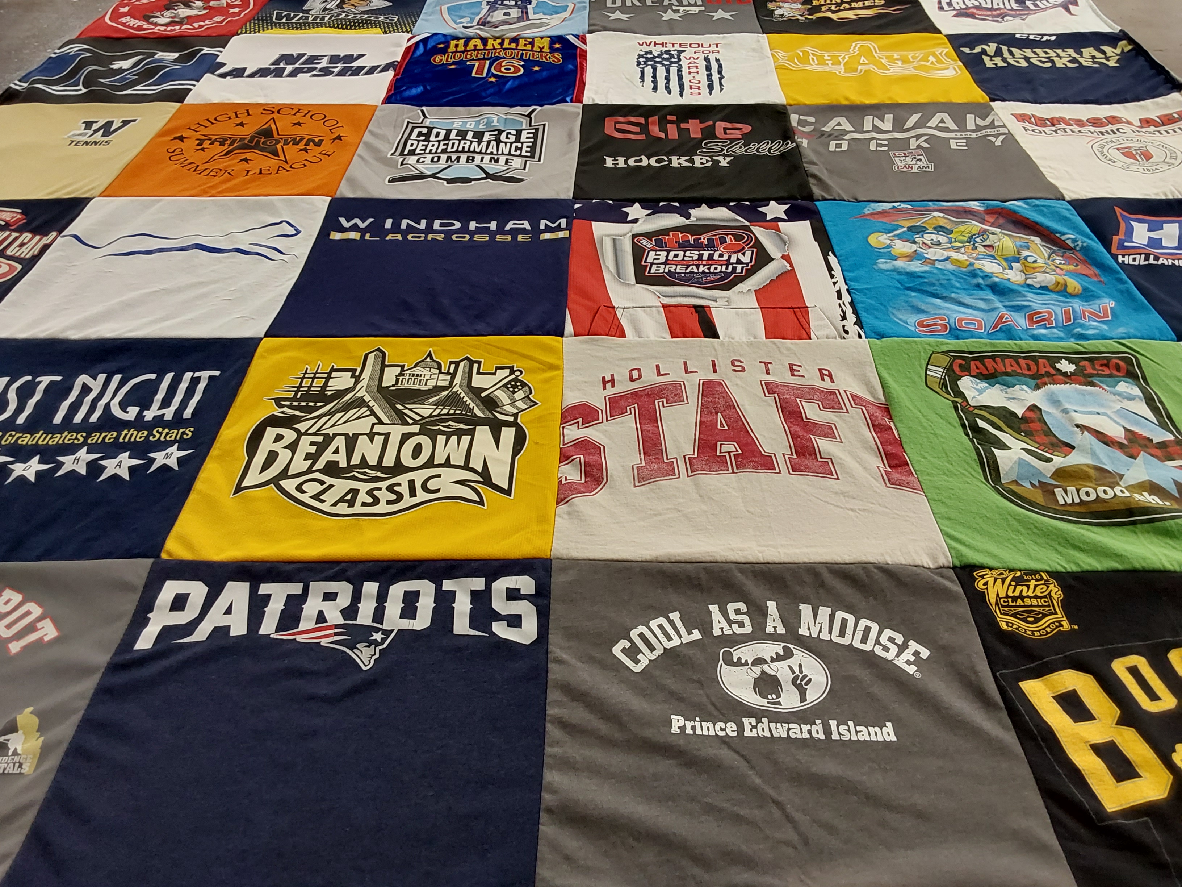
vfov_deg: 49.7
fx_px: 956
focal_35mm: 28
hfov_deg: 63.4
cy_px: 444
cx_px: 591
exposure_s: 1/60
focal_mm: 2.91
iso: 100
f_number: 1.9
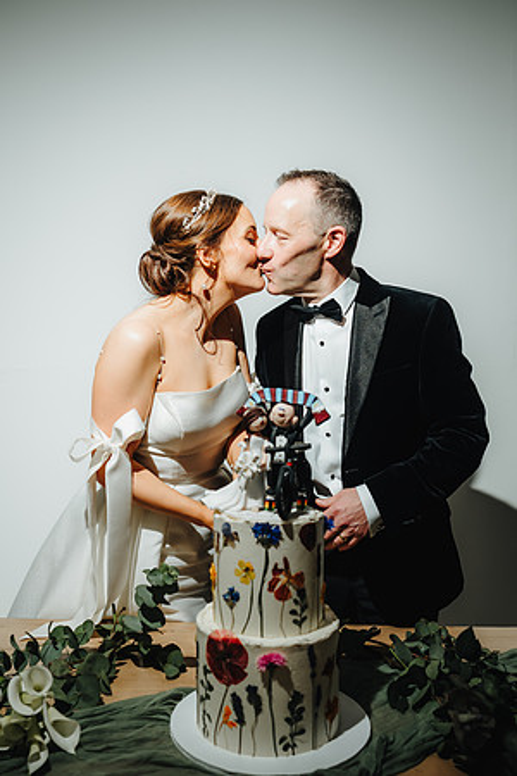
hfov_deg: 36.8
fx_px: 775
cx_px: 237
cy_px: 388
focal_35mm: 36
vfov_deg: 53.1
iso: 200
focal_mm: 24
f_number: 2.8
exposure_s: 1/200
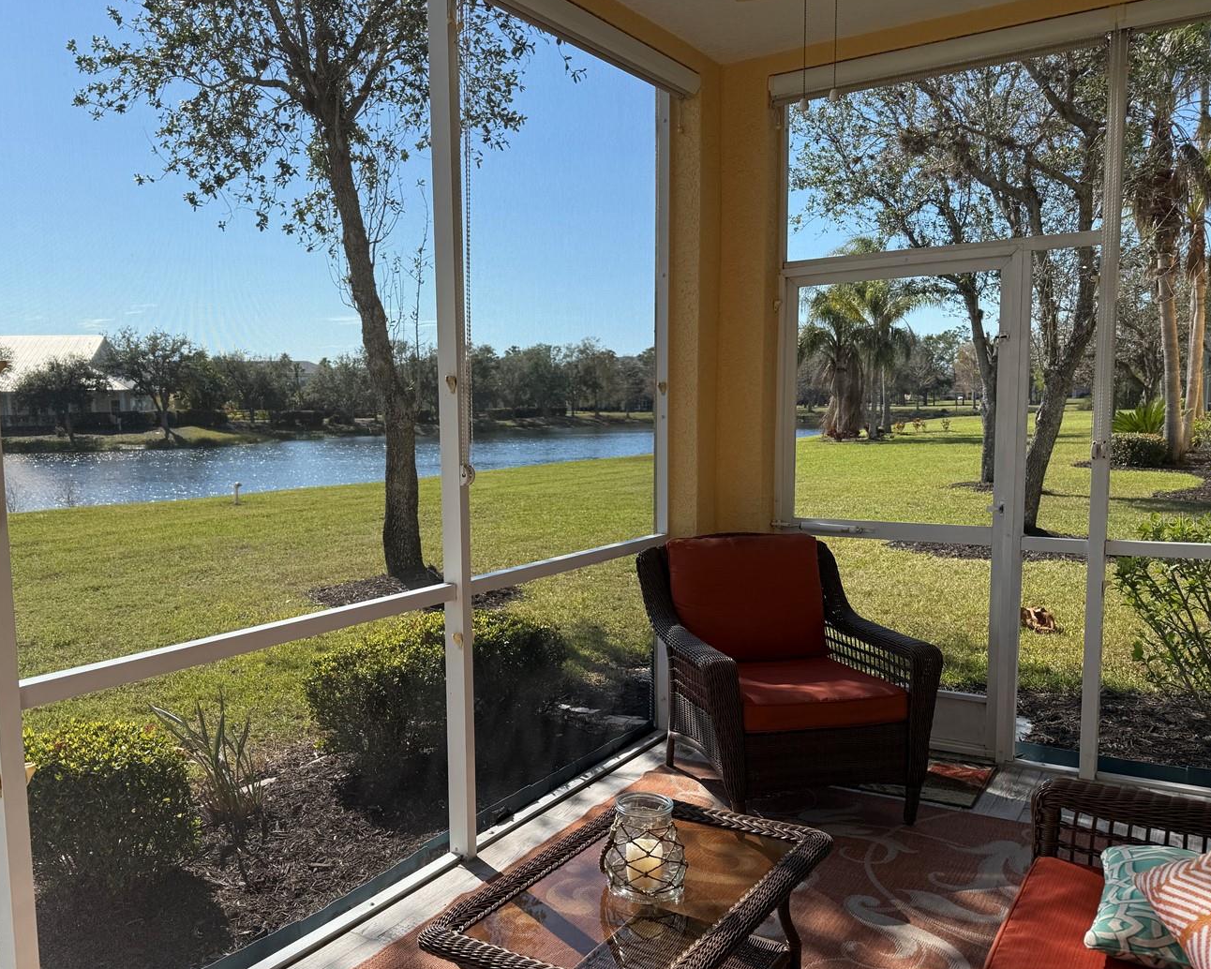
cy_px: 520
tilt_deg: -5.4
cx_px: 490
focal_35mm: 29
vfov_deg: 49.9
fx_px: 1040
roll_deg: +1.1
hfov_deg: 60.0
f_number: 1.78
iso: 80
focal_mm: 6.76
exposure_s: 1/2703
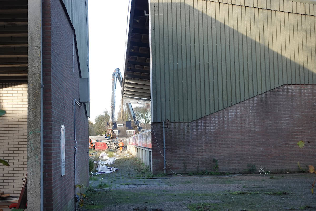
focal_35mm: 69
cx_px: 158
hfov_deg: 29.2
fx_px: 606
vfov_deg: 19.7
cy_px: 106
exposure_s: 1/100
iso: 125
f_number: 4
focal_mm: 25.3
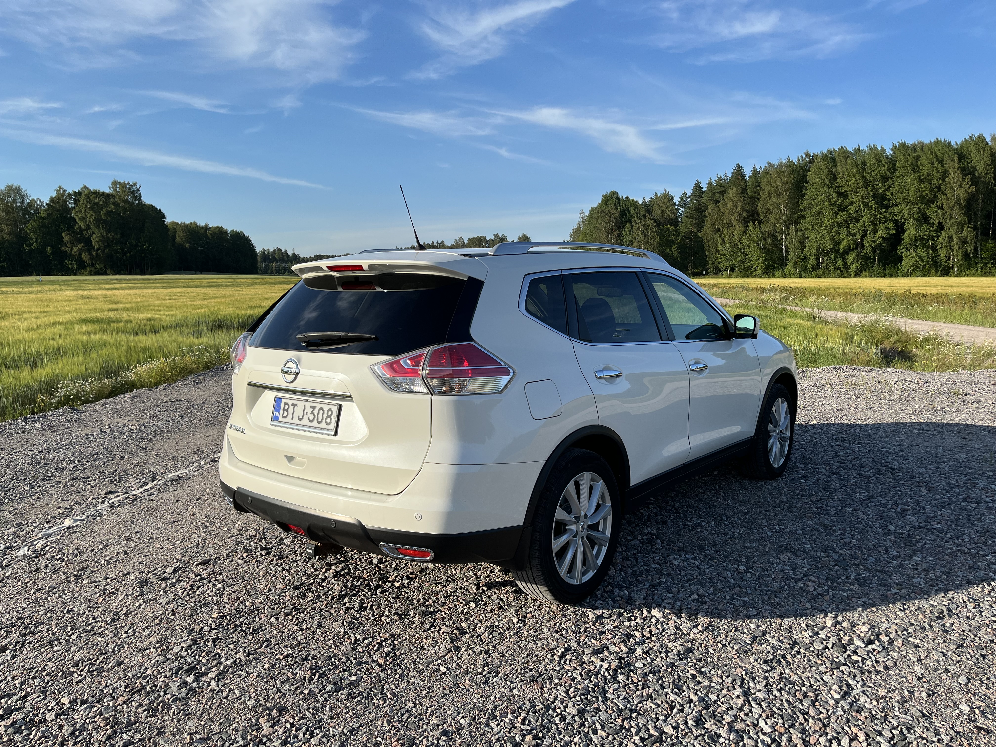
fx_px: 748
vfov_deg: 53.1
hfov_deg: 67.3
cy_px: 374
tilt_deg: -7.2
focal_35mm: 26
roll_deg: +1.0
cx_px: 498
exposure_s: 1/2825
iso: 50
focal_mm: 5.1
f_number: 1.6
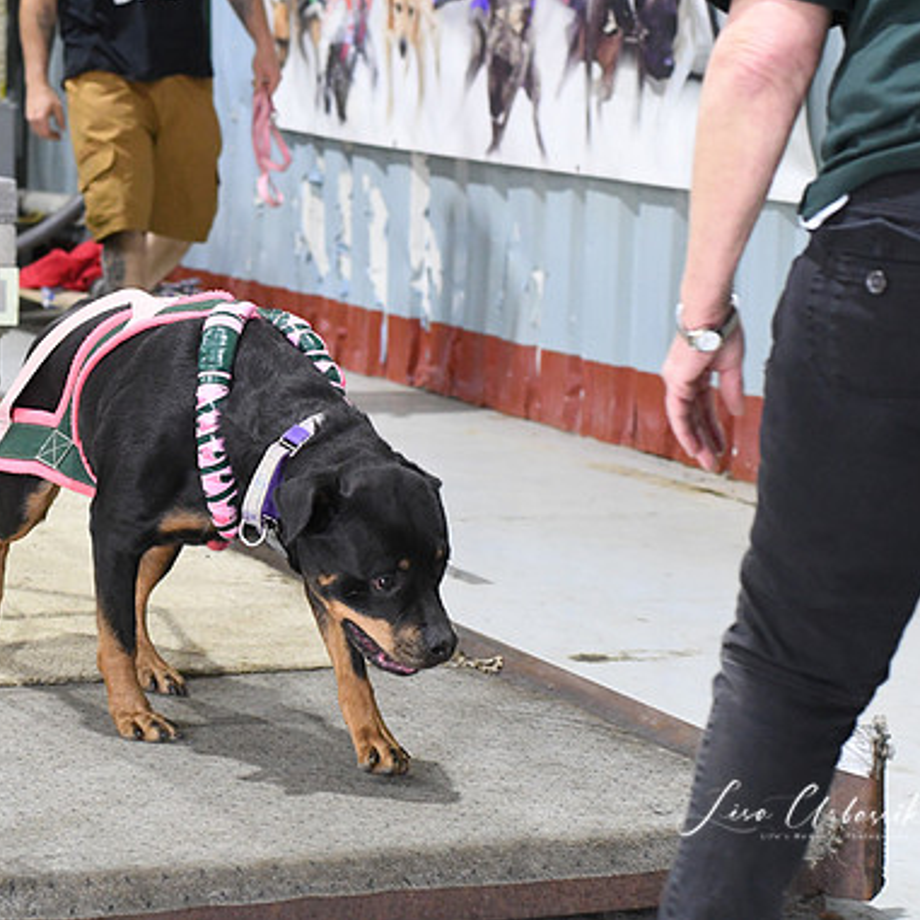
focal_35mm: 97
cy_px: 458
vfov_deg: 17.9
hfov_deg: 17.9
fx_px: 2917
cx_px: 314
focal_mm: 50
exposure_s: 1/320
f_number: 4.5
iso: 5000
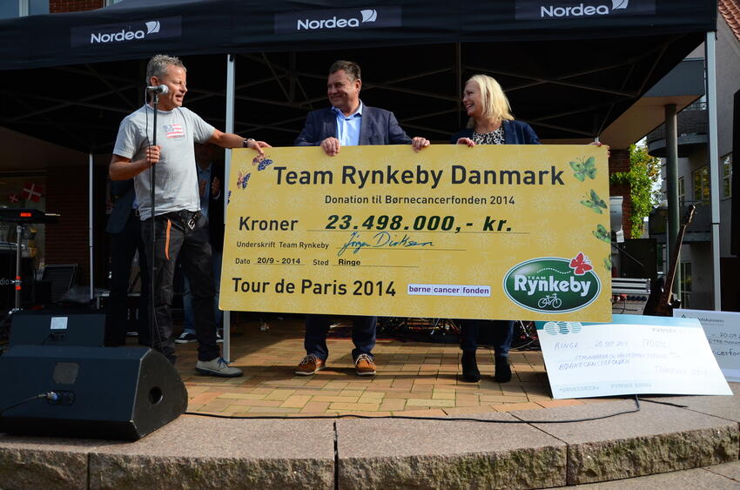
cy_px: 245
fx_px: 554
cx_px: 370
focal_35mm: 27
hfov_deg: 67.5
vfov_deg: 47.7
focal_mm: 18
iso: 400
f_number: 5
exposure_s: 1/1600
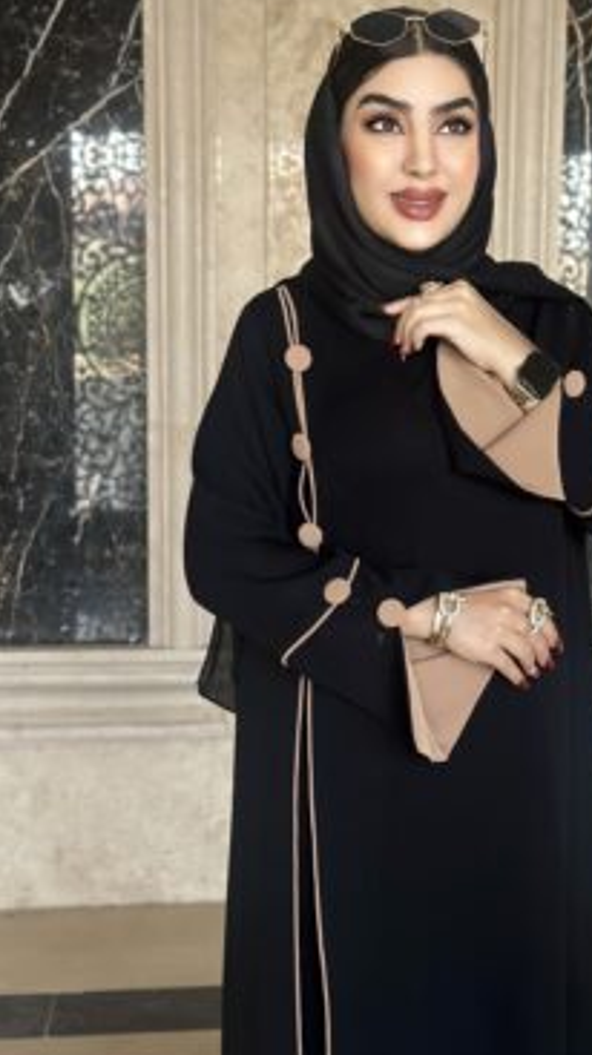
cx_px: 422
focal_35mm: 57
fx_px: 1593
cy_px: 500
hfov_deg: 20.9
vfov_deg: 36.6
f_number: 1.78
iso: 125
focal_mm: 6.86
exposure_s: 1/77
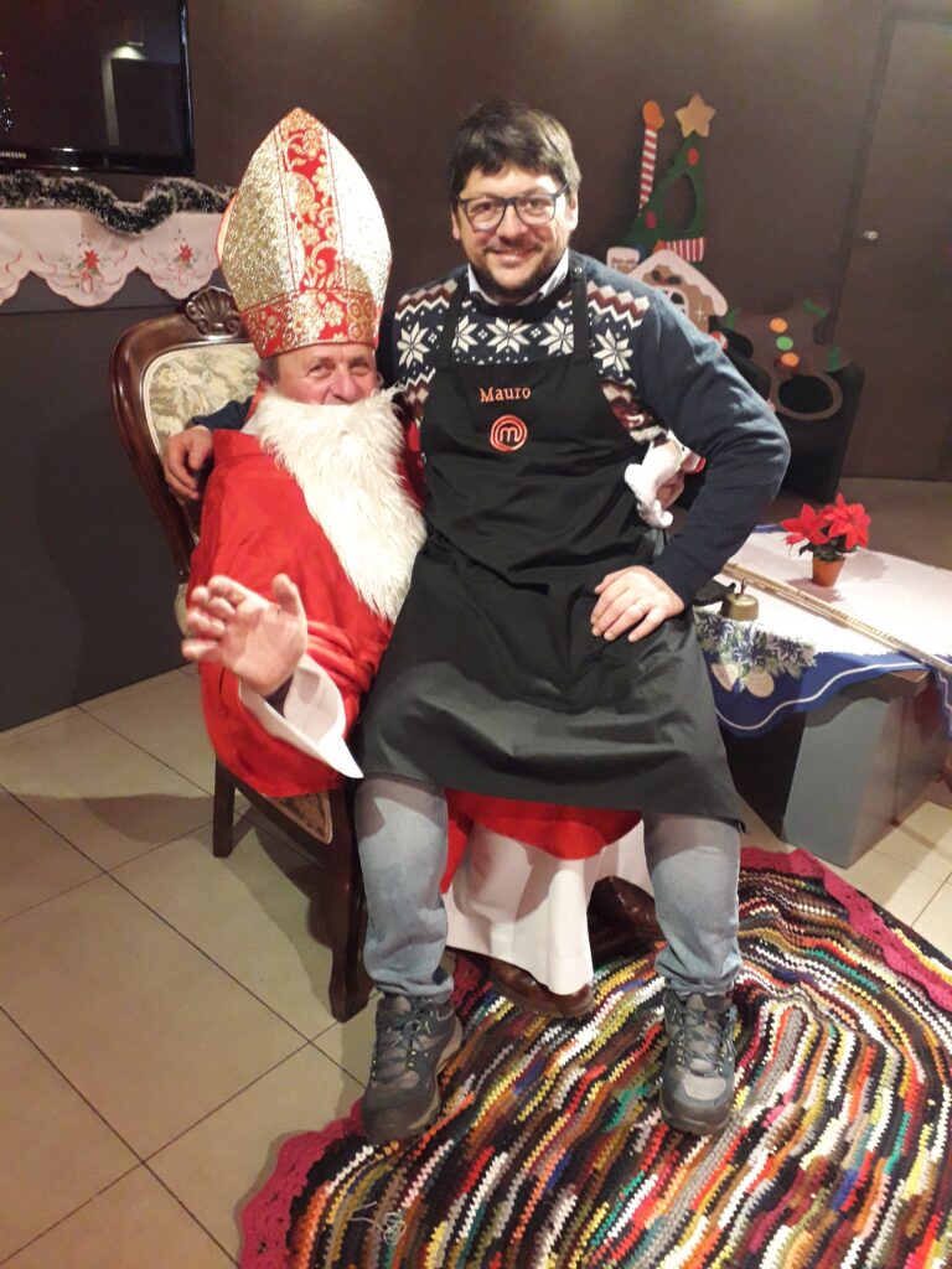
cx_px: 476
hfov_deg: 51.4
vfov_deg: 65.3
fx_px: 990
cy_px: 634
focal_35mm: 27
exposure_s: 1/25
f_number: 1.9
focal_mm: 3.6
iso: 400
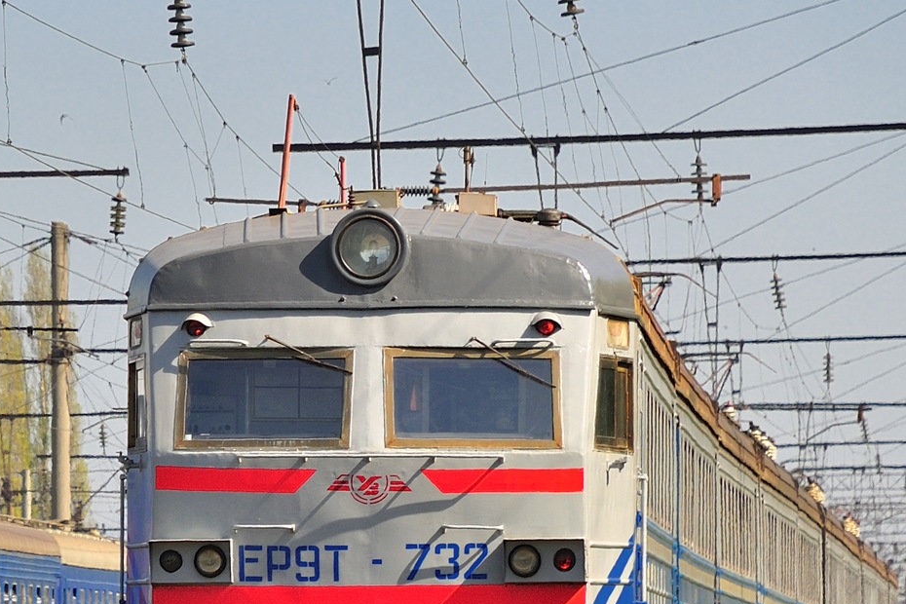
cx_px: 65
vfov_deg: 3.3
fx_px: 10520
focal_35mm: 418
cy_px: 374
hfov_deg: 4.9
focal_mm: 135
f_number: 5.6
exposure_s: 1/400
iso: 100
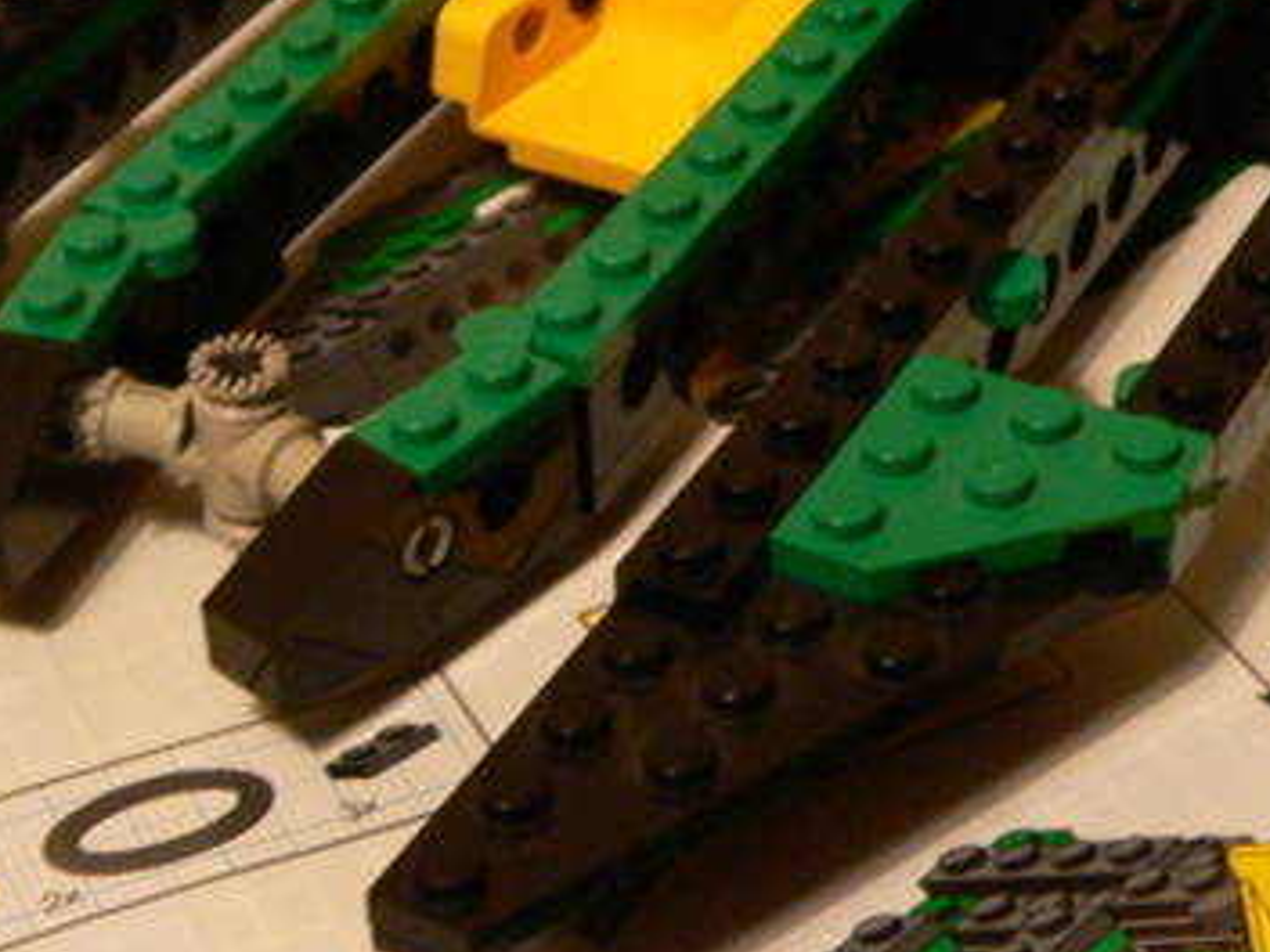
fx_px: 3375
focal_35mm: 92
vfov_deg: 16.1
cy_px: 474
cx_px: 682
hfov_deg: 21.3
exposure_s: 1/6
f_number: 2.8
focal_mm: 6
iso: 200
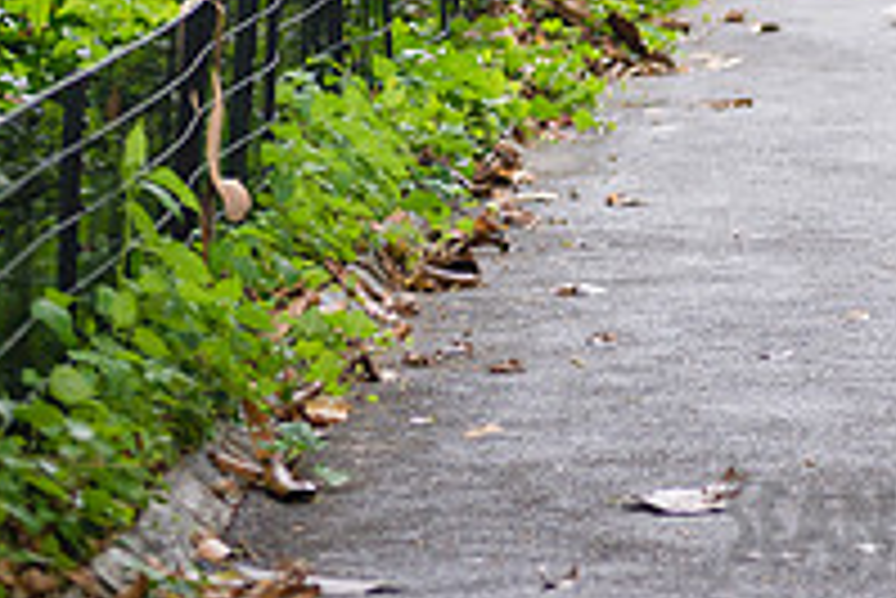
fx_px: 8144
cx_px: 1058
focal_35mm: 327
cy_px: -245
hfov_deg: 6.3
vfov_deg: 4.2
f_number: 4
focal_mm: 112
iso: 400
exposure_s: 1/160
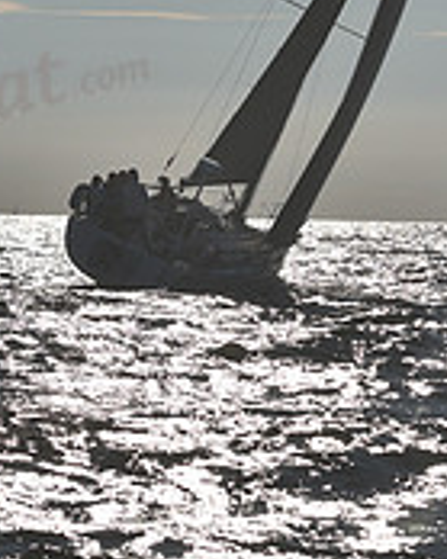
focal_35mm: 257
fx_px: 4254
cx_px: 317
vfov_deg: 7.5
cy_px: -96
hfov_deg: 6.0
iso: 250
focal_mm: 82
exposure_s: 1/5000
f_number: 5.6
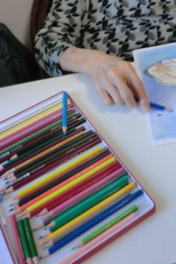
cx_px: 131
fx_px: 352
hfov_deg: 27.7
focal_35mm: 48
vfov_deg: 40.1
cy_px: 68
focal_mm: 4.7
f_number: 2.8
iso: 125
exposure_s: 1/60
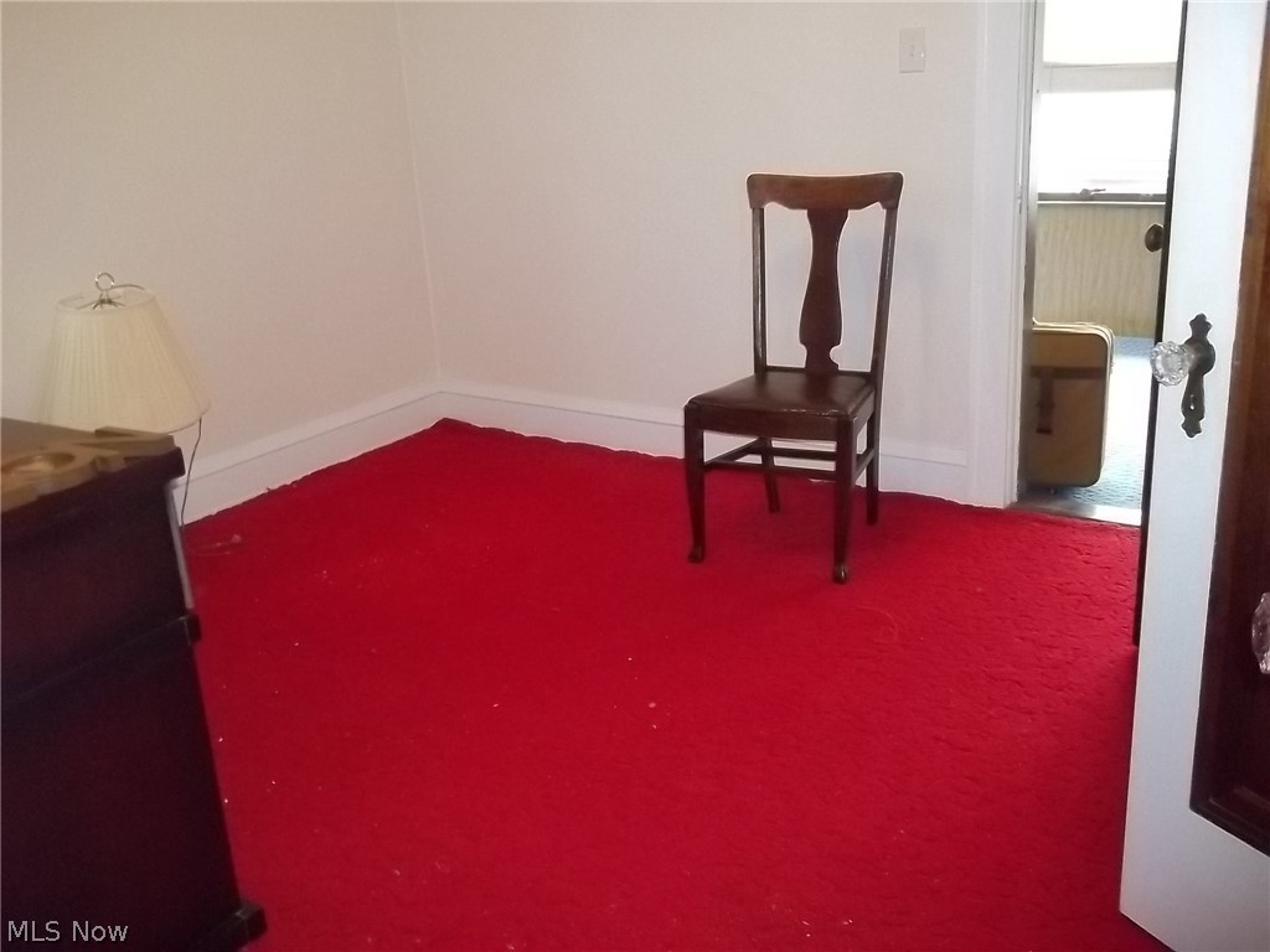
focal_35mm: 32
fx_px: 1174
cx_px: 635
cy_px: 476
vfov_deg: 44.2
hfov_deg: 56.8
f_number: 2.9
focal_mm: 5.7
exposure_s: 1/30
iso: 400
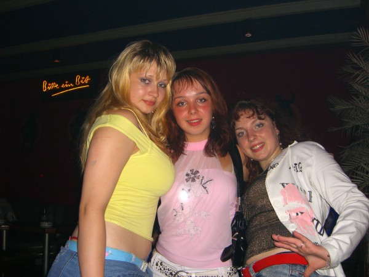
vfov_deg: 37.7
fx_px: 405
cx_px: 184
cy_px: 138
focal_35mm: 38
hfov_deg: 49.0
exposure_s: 1/60
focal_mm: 7.9
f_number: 2.8
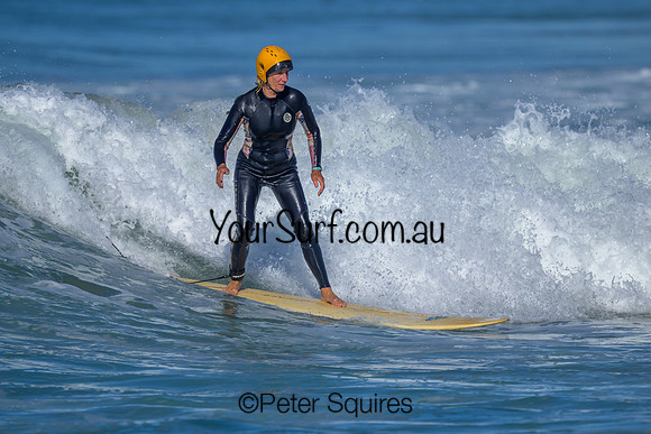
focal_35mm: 993
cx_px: 247
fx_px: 17957
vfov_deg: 1.4
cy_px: 165
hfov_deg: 2.1
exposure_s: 1/2000
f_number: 6.3
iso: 140
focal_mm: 800
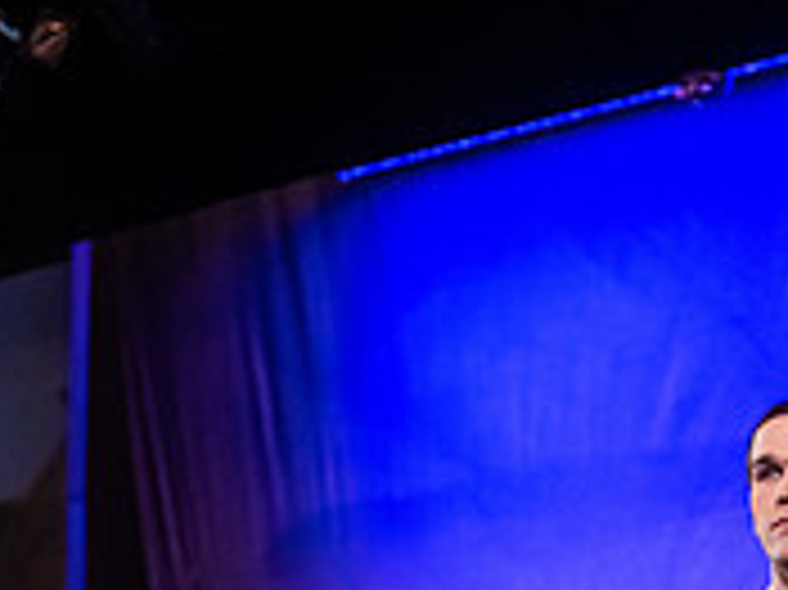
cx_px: 648
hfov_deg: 11.4
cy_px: 950
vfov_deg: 8.3
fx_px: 3935
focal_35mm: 173
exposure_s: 1/320
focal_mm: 70
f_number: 3.2
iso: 5000
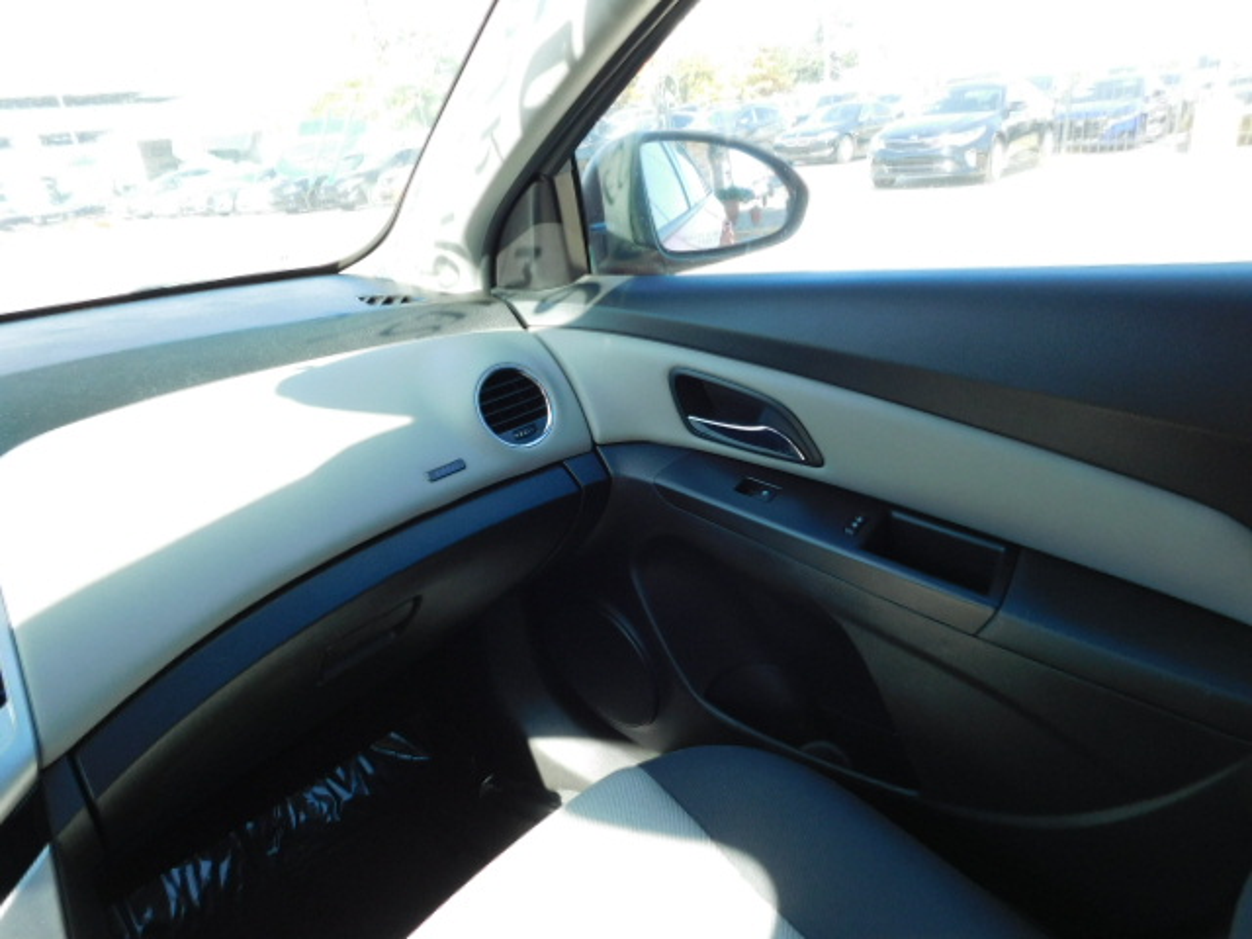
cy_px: 470
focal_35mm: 23
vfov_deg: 58.9
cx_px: 626
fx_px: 832
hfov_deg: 73.9
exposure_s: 1/125
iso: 125
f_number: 3
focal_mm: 4
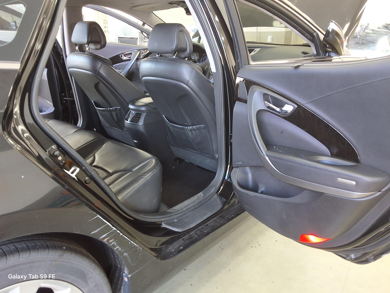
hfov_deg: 61.7
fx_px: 327
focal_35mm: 29
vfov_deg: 48.2
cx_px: 197
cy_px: 142
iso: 64
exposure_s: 1/40
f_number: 1.9
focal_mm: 2.91
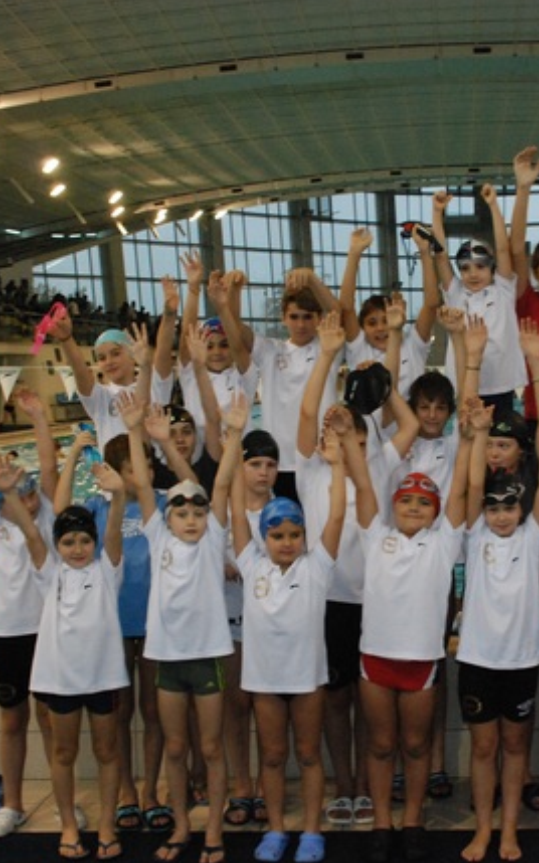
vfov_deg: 39.6
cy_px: 432
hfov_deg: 24.7
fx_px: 1199
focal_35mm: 51
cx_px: 467
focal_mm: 22
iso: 1600
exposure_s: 1/60
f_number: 5.6
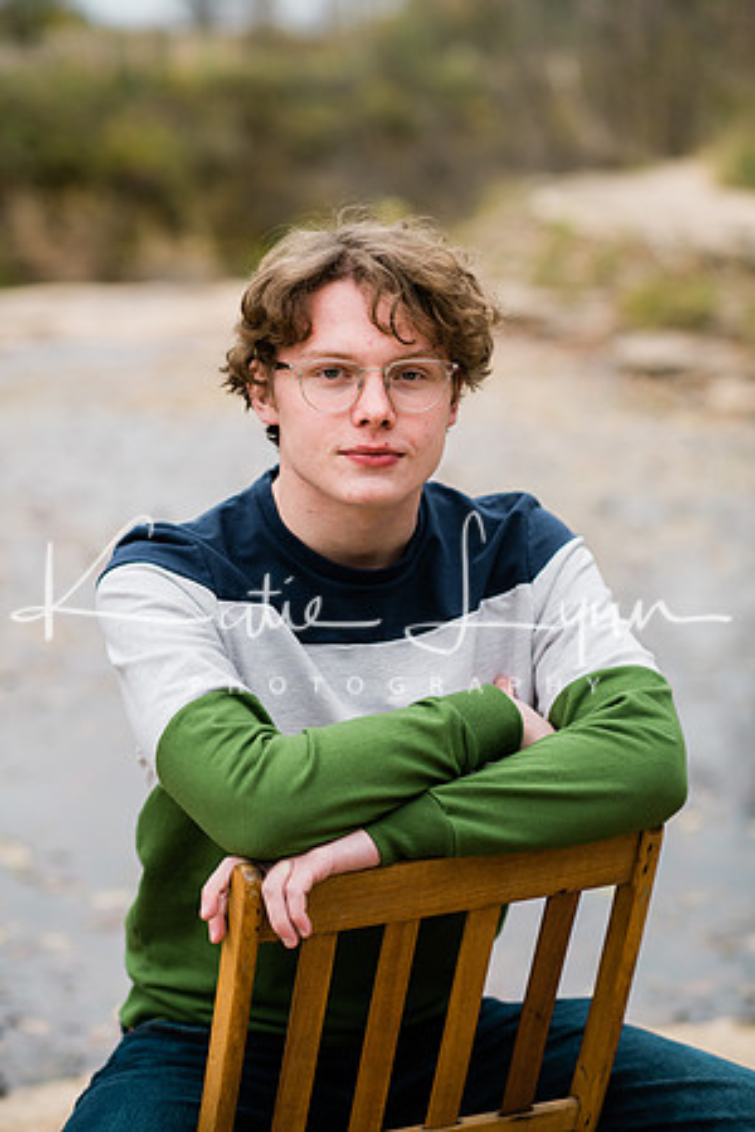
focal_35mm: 85
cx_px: 378
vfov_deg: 23.9
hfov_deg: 16.1
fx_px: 2674
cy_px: 566
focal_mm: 85
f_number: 2.8
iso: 250
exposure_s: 1/500
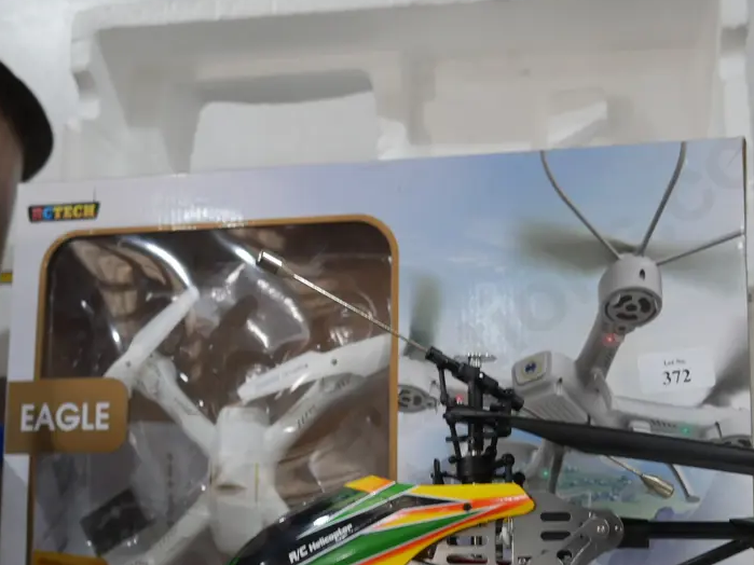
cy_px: 402
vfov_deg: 34.6
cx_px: 412
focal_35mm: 41
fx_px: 893
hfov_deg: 45.7
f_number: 3.5
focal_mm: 14
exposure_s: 1/60
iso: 640
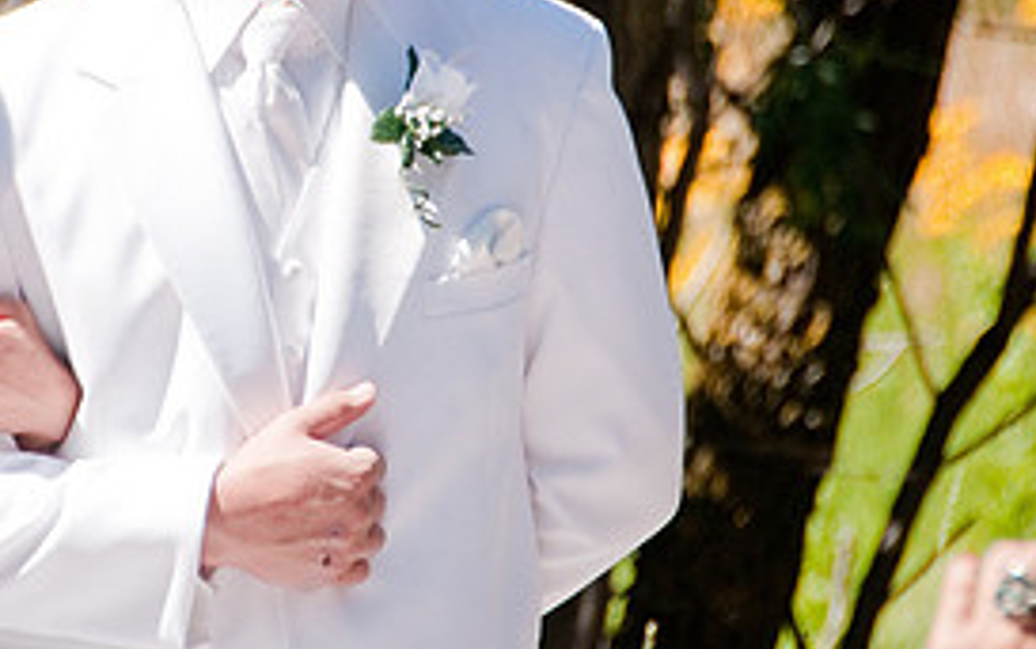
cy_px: 195
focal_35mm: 649
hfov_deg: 3.2
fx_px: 18335
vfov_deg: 2.0
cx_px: 281
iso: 500
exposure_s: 1/500
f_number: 5.6
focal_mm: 200
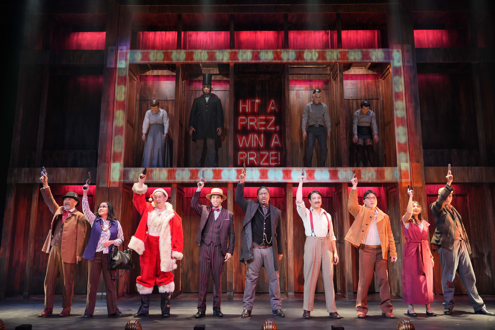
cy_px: 165
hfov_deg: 58.7
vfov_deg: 41.1
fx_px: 440
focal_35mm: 32
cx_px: 248
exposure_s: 1/160
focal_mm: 32
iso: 1250
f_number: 2.8
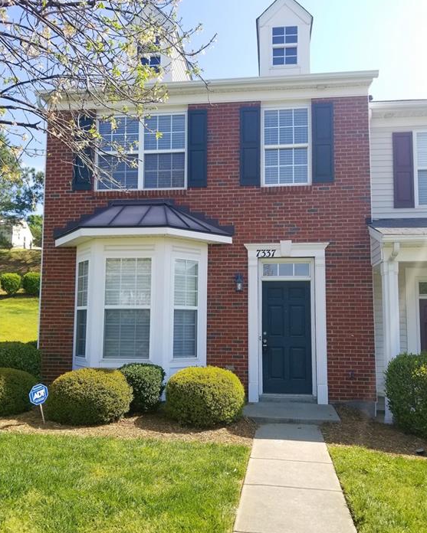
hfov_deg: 51.5
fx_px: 442
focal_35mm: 28
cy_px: 276
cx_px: 219
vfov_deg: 62.2
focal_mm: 4.3
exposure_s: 1/884
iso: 50
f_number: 1.7
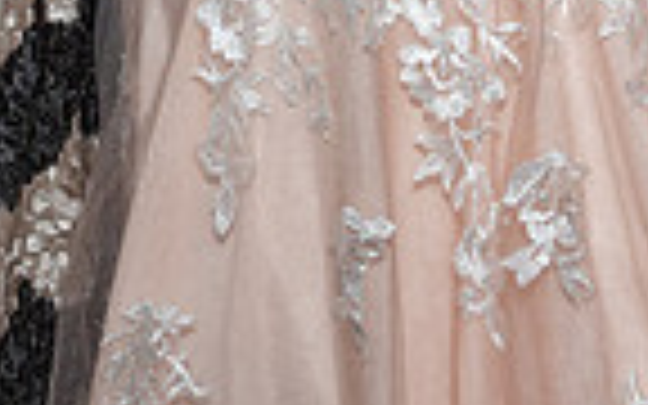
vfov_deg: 5.9
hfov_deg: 9.9
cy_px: -697
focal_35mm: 211
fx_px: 3726
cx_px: 166
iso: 400
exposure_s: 1/250
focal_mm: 26
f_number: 7.1
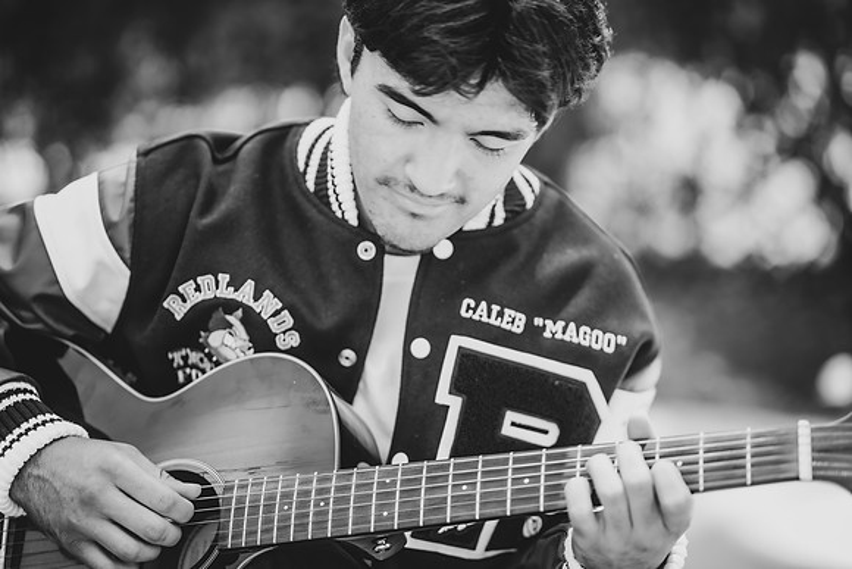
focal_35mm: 85
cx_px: 426
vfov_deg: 16.1
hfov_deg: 23.9
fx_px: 2012
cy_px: 284
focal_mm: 85
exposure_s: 1/250
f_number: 1.8
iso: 100
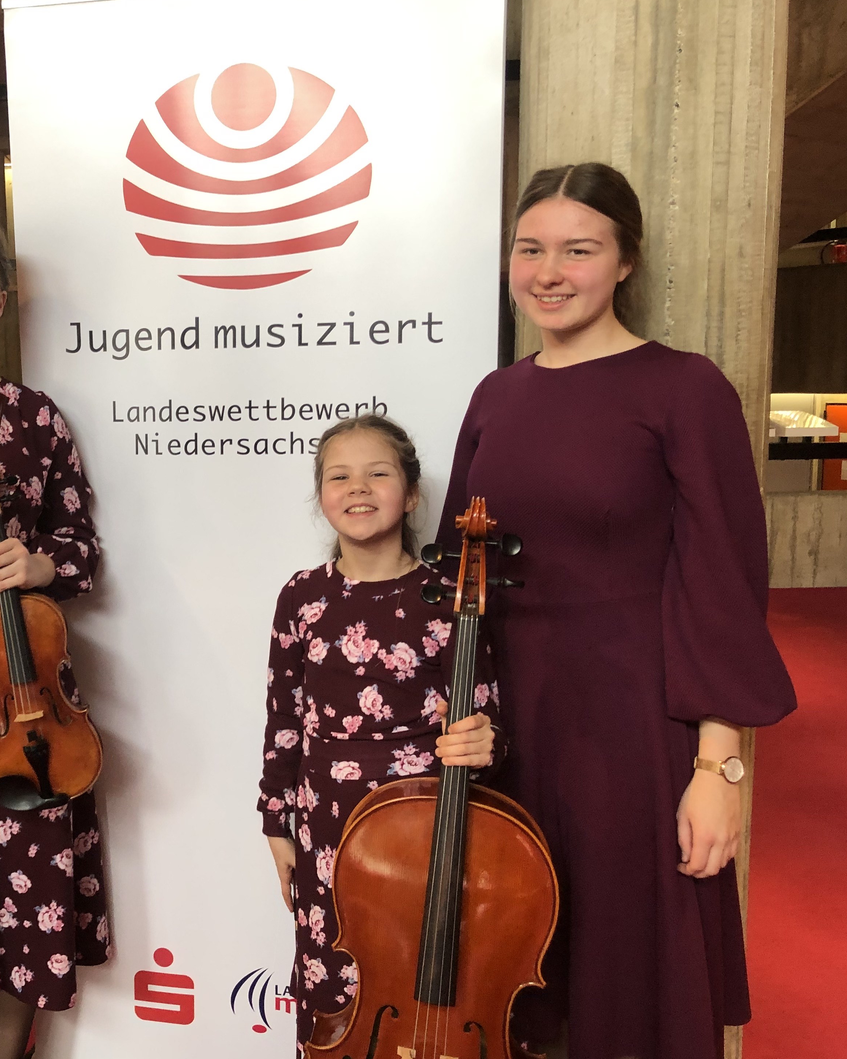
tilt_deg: -7.4
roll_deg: +1.6
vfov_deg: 47.9
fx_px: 1191
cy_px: 524
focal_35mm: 38
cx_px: 145
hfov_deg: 37.5
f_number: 1.8
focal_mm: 3.99
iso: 32
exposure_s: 1/25
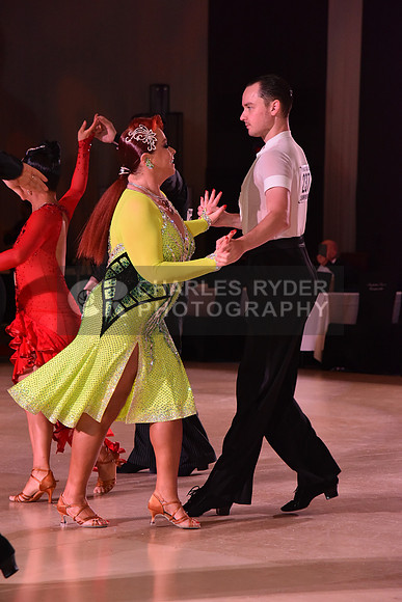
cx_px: 201
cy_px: 301
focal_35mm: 120
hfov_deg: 11.4
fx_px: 2009
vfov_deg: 17.1
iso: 2500
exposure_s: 1/320
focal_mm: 120
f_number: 6.3
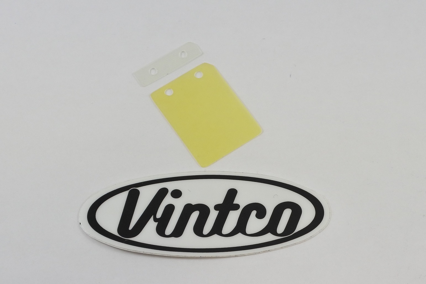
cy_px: 142
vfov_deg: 35.1
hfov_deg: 50.7
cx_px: 213
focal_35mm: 38
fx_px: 450
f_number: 4
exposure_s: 1/250
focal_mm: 14.3
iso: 400
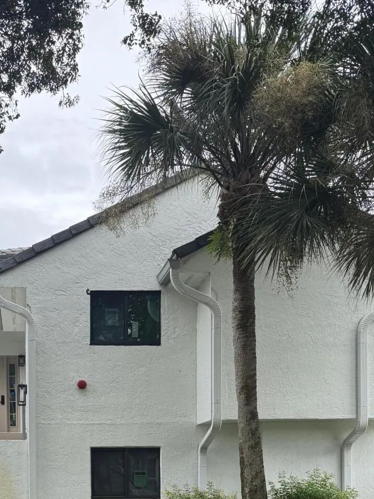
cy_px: 484
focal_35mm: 50
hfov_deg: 28.3
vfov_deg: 35.1
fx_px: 720
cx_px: 58
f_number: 1.78
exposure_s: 1/1311
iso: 80
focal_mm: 6.76
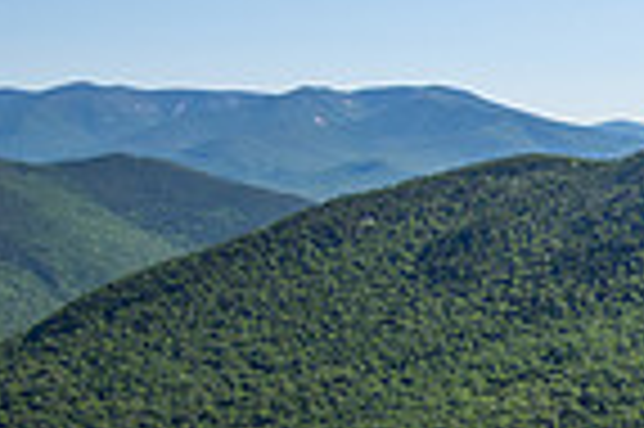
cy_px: 284
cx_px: 1153
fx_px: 1161
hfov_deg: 21.1
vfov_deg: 20.8
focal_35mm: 65
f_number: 5
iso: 100
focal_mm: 16
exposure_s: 1/500
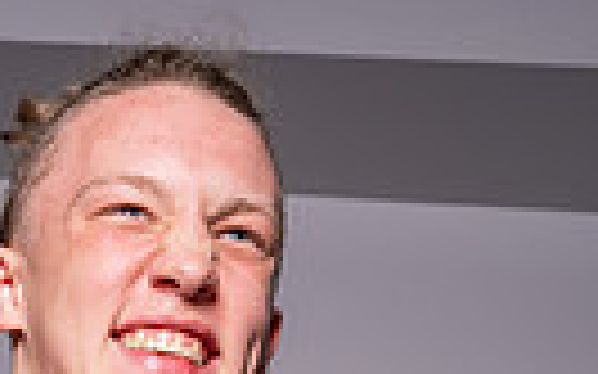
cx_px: -49
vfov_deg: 7.7
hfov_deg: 13.3
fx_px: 2525
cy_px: 1009
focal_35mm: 155
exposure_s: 1/250
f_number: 10
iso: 320
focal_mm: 45
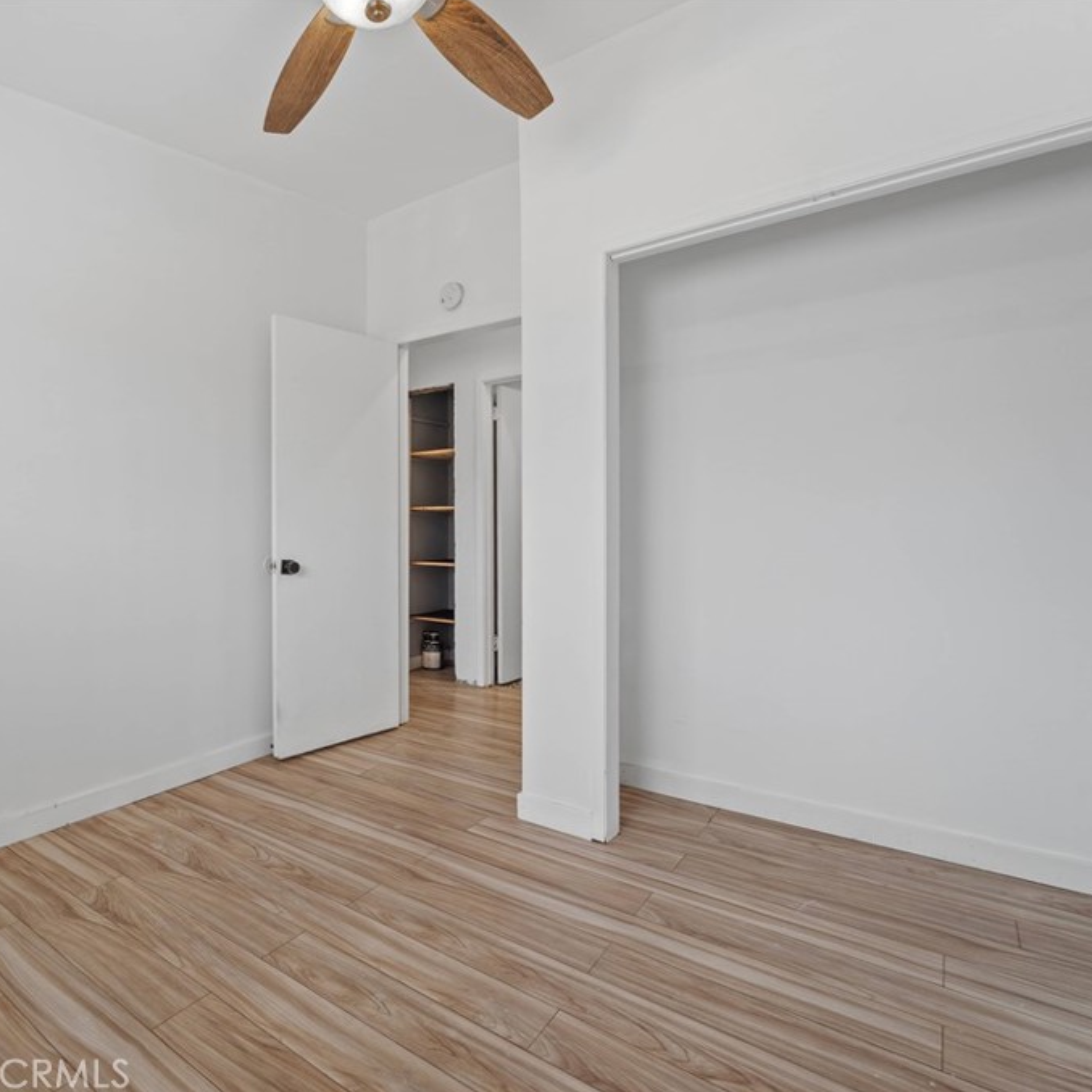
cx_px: 368
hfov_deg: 78.2
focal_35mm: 18
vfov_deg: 80.7
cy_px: 546
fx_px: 642
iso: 400
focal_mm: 14
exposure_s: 1/13
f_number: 9
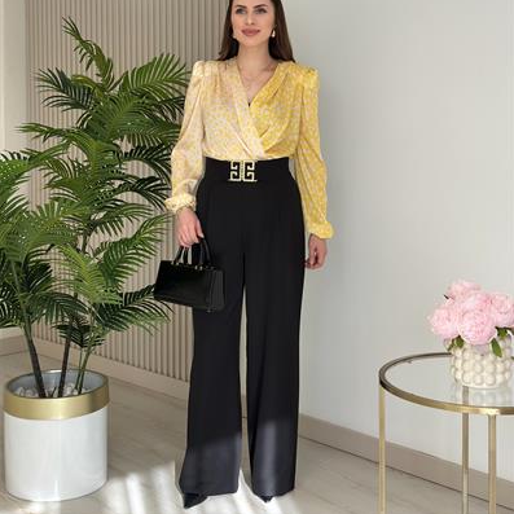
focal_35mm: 57
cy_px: 173
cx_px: 258
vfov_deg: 29.8
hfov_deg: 30.0
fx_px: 958
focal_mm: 6.86
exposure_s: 1/484
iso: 80
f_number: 1.78
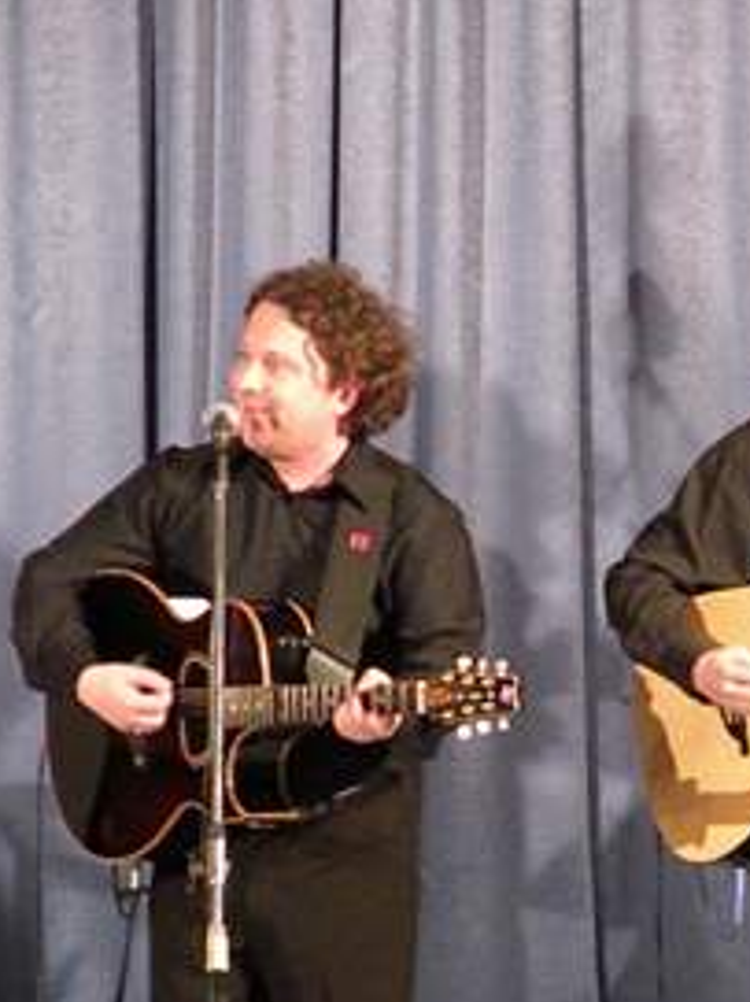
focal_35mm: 402
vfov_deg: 4.9
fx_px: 11622
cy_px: 825
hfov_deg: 3.7
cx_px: 539
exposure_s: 1/45.7
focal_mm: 43.1
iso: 1600
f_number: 4.5
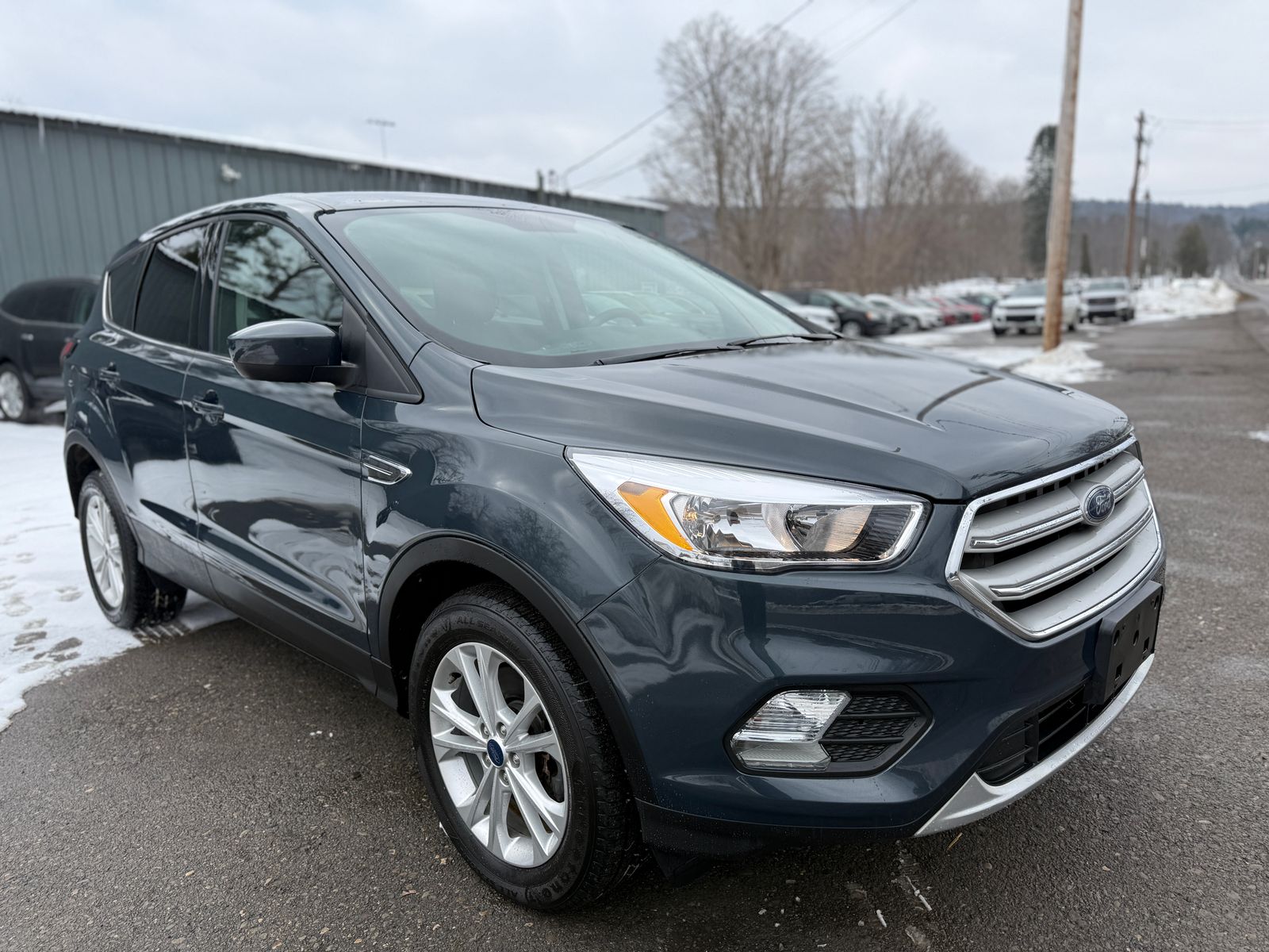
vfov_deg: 56.8
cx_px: 634
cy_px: 476
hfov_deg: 71.6
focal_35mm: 24
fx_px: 880
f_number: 1.78
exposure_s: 1/1855
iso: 80
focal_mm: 6.76
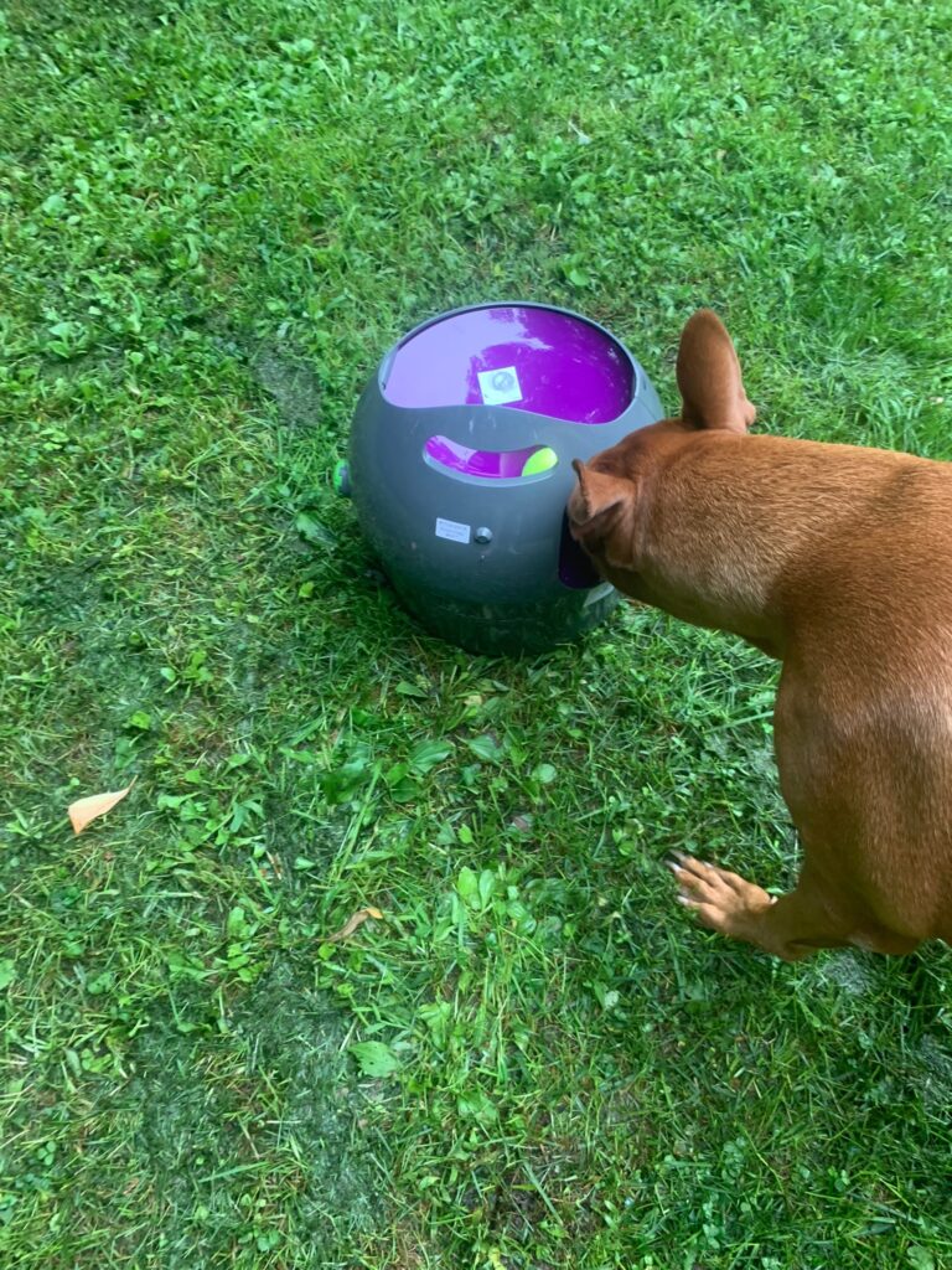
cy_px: 635
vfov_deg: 67.3
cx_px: 476
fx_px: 953
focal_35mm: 26
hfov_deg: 53.1
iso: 100
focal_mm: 4.25
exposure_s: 1/72
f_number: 1.8
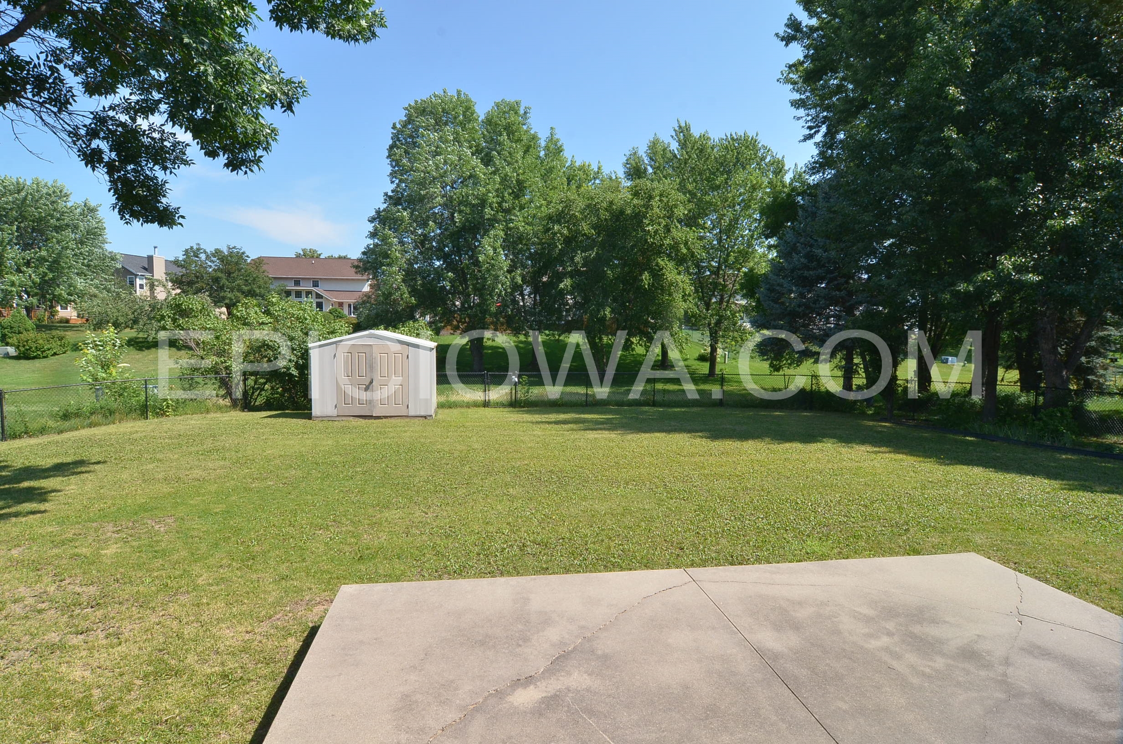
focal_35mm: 18
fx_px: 560
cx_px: 562
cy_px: 372
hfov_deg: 90.1
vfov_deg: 67.1
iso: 800
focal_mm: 12
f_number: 13
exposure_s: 1/400
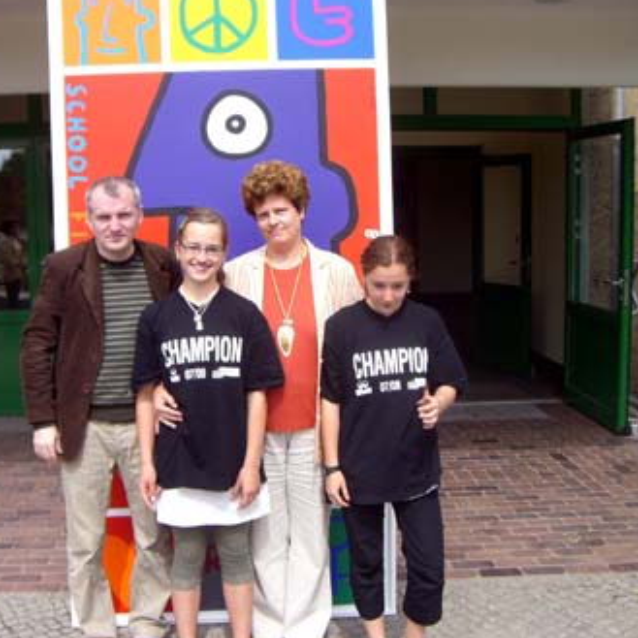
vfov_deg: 36.8
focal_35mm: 46
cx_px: 254
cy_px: 318
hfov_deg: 36.6
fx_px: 959
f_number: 2.7
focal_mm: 6.2
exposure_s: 1/800
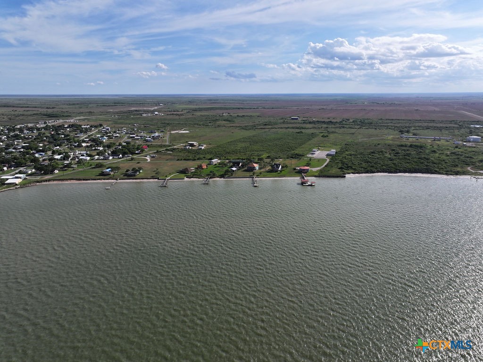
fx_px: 335
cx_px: 242
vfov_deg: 56.8
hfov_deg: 71.6
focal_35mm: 24
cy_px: 181
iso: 150
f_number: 2.8
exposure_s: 1/3200
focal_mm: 12.29
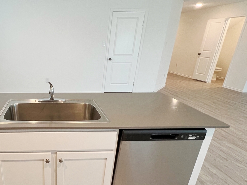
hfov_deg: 63.9
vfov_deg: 54.4
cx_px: 53
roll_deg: -0.8
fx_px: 178
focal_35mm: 25
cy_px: 114
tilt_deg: -21.4
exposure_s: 1/120
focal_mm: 1.57
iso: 200
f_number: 1.8
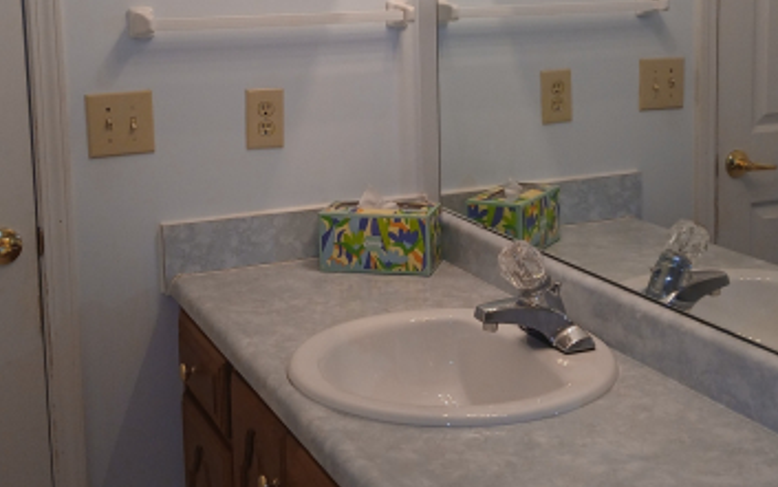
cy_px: 127
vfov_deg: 24.6
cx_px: 379
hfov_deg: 38.8
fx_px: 1103
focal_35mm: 52
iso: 64
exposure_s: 1/50
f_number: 1.8
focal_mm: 3.98
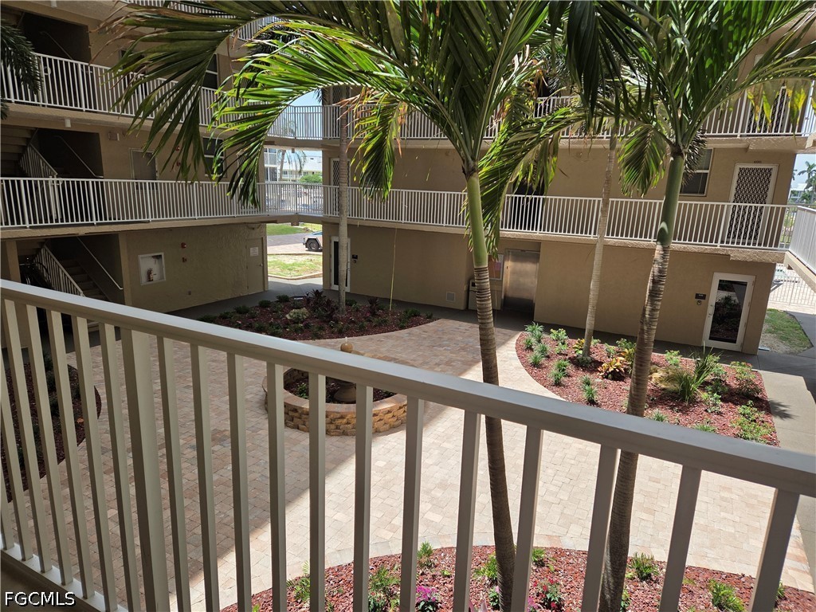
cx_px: 408
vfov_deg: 58.9
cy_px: 306
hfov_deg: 73.9
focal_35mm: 23
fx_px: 542
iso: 80
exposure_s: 1/3291
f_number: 1.8
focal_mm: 5.4
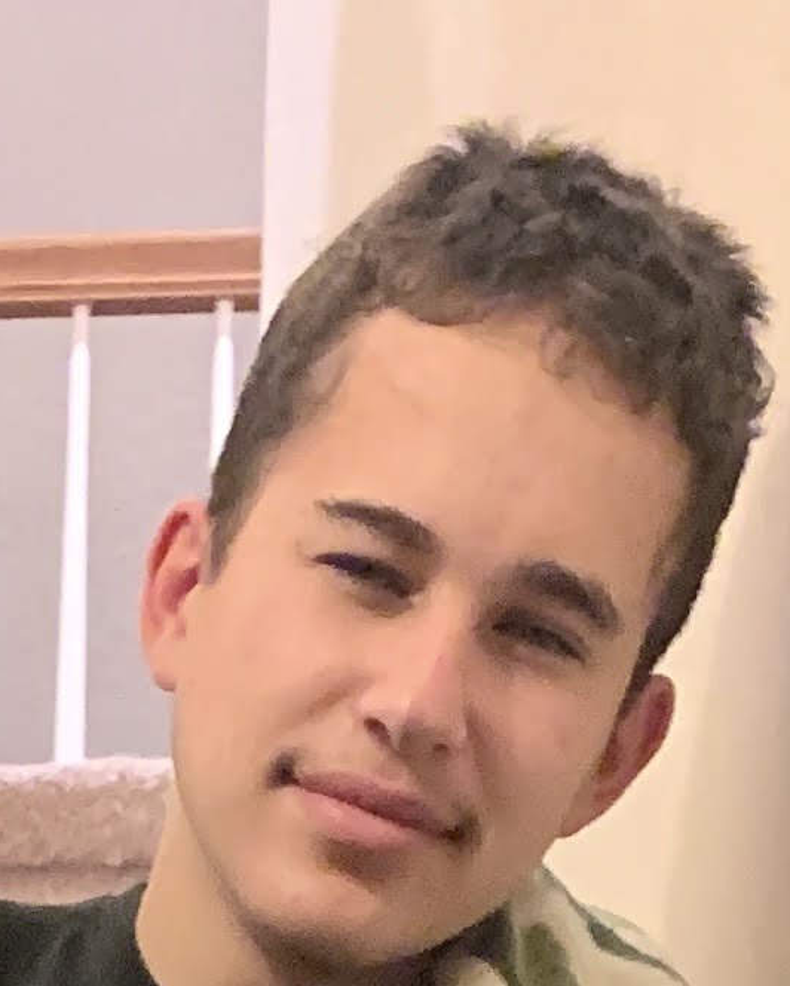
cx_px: -729
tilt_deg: -2.8
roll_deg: -1.4
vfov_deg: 10.1
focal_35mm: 154
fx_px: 4497
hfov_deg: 9.5
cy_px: 2685
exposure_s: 1/30
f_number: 1.8
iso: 640
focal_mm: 4.25
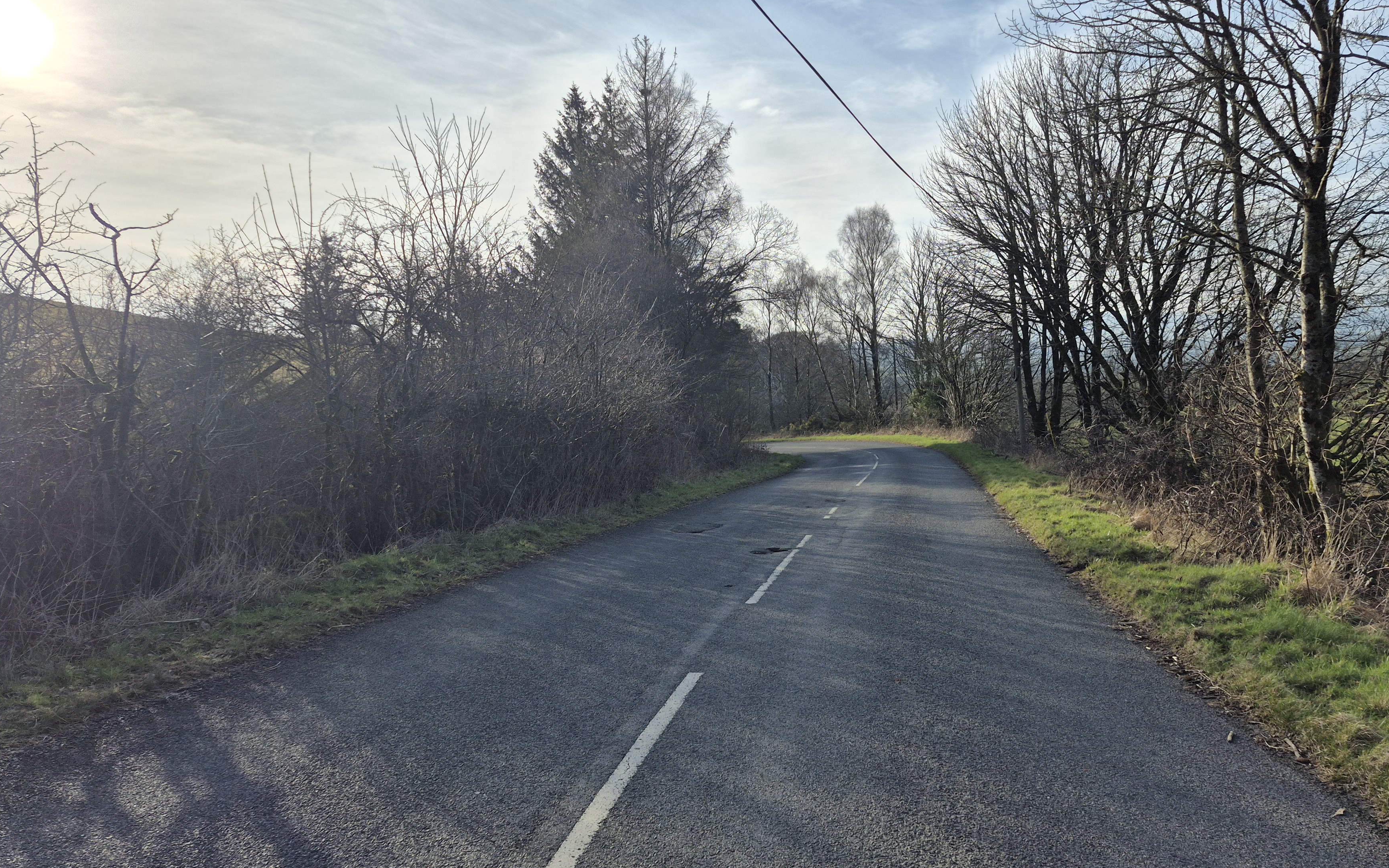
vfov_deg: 44.5
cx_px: 780
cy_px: 410
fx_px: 1060
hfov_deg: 66.2
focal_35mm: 28
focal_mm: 5.4
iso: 25
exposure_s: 1/4704
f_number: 1.8
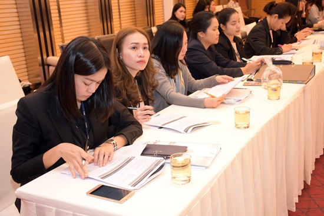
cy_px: 108
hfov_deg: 41.1
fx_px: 432
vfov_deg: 28.1
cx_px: 162
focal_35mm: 48
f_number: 5.6
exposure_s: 1/60
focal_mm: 32
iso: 1000
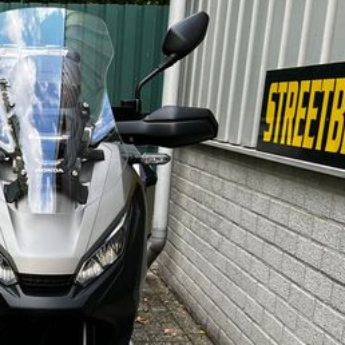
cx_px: 28
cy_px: 296
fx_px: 643
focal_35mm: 57
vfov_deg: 29.1
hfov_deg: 28.7
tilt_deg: -17.5
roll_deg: -1.5
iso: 40
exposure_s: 1/261
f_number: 1.6
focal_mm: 5.1
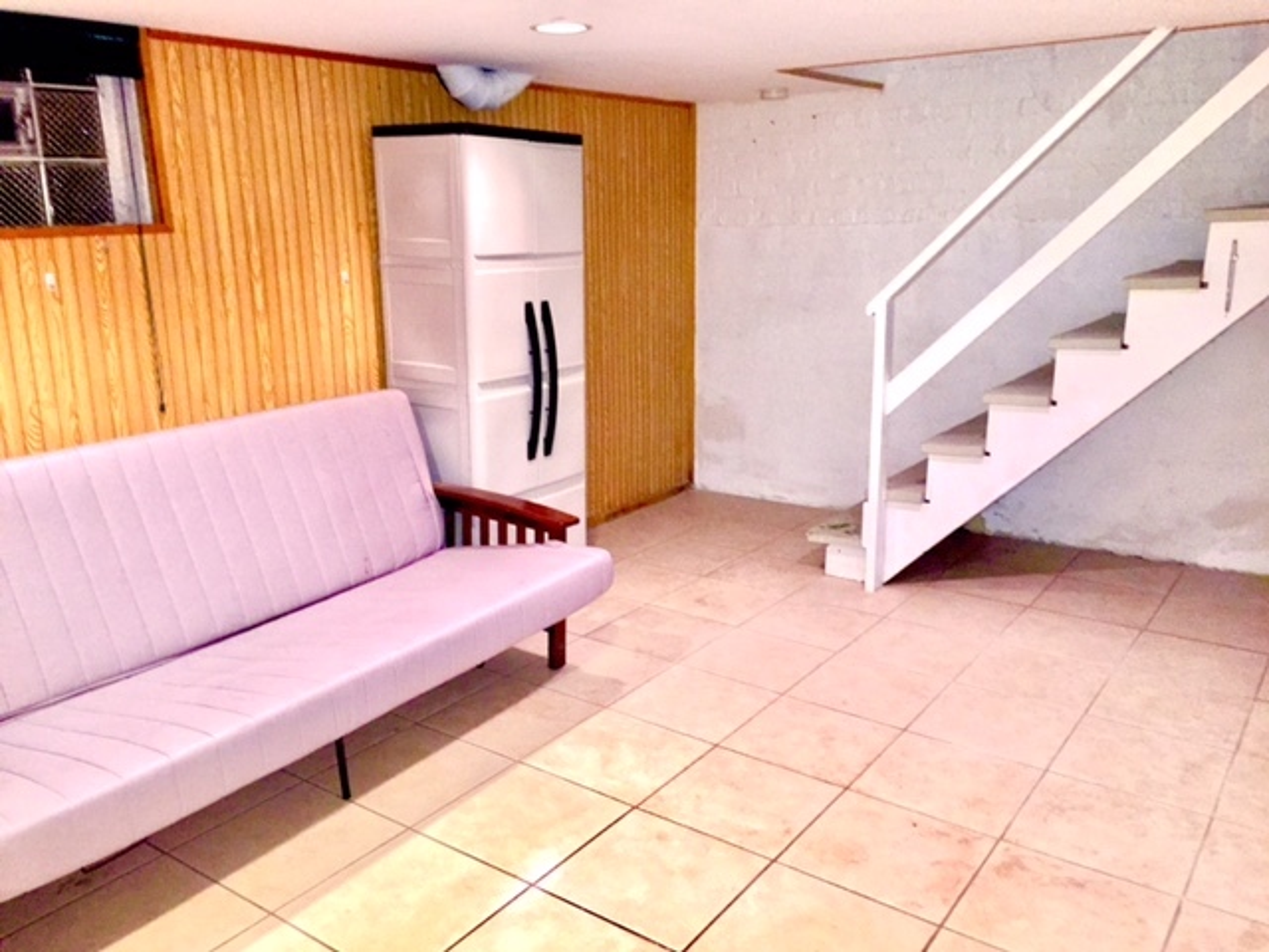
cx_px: 634
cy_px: 476
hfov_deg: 61.7
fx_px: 1063
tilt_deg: -14.9
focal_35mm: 29
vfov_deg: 48.2
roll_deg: +0.6
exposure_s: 1/16
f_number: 2.2
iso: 250
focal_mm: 4.15
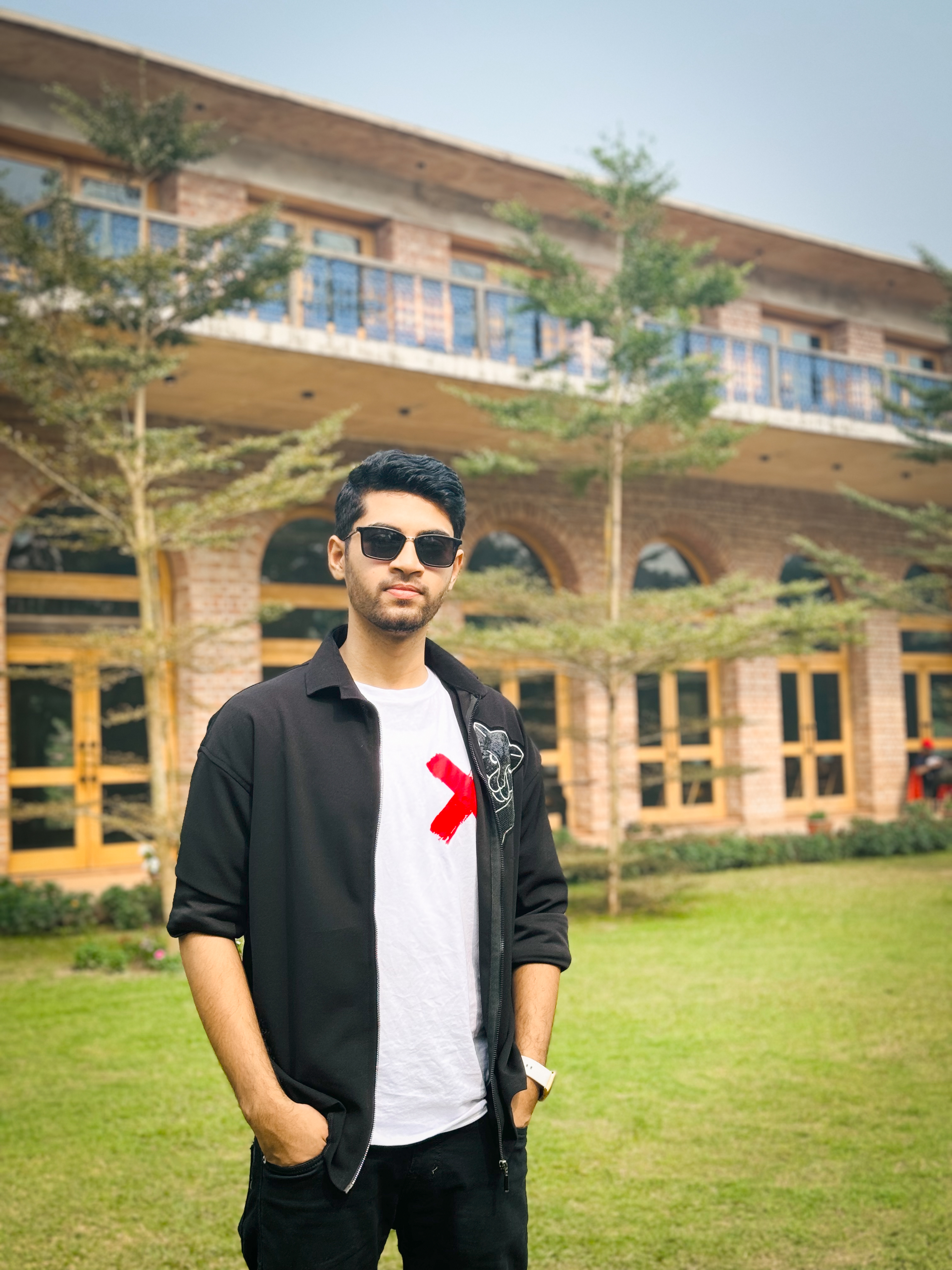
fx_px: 1760
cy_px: 635
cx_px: 476
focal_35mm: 48
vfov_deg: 39.7
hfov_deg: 30.3
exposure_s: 1/1500
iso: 64
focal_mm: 6.86
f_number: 1.8
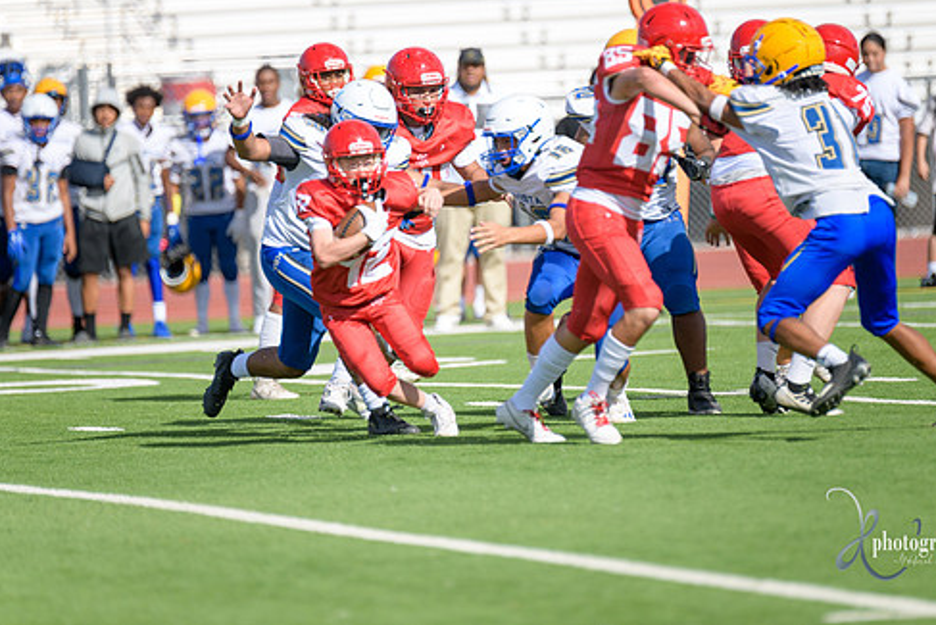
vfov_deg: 3.9
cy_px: 257
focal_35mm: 357
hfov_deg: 5.8
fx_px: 9284
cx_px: 475
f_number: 2.8
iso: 200
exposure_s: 1/3200
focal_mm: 300
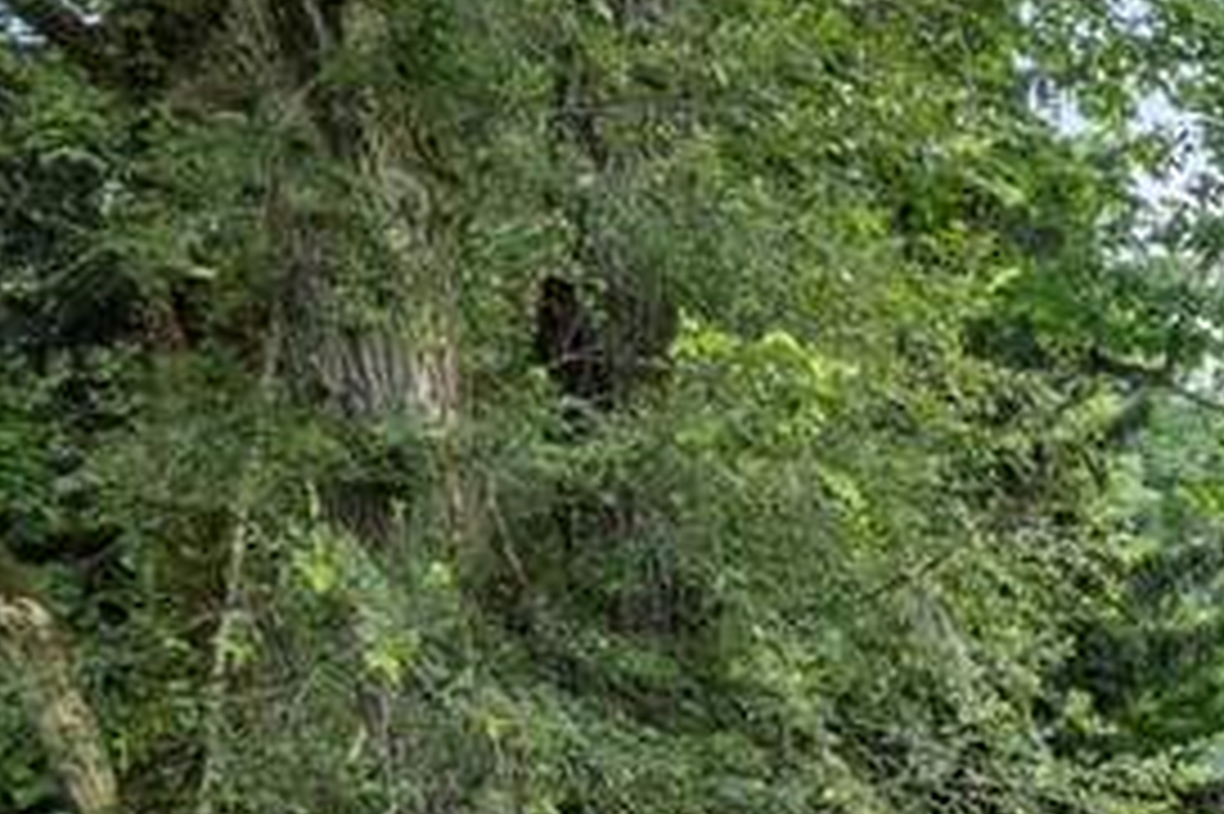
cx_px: 2398
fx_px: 2990
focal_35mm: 88
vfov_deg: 15.2
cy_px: 848
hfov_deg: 17.3
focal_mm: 8.38
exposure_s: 1/60
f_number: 2.8
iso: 100
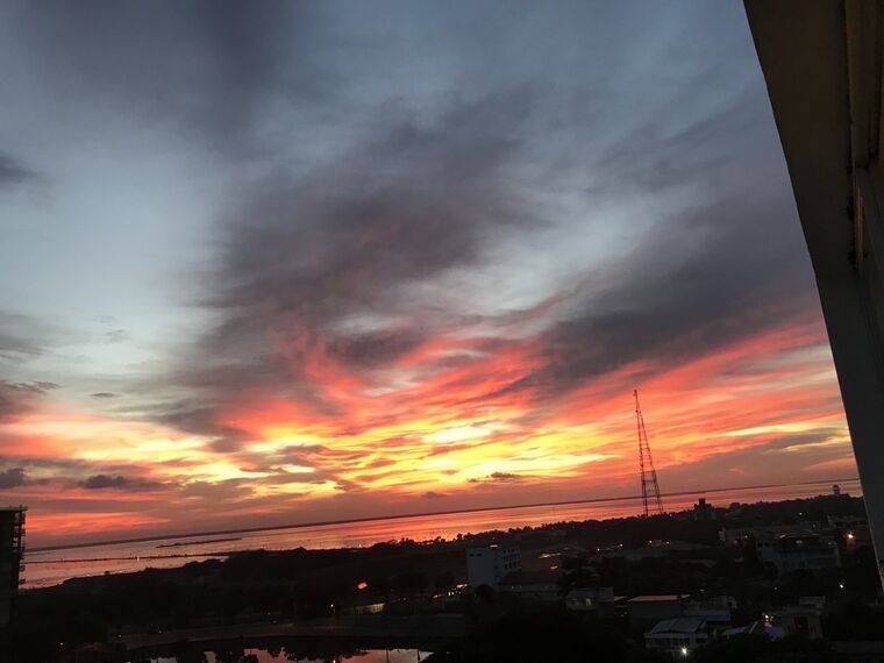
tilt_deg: +14.3
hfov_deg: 63.4
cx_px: 442
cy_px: 332
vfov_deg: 49.7
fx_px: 715
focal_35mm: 28
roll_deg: +4.1
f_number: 1.8
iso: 40
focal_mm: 3.99
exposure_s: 1/33
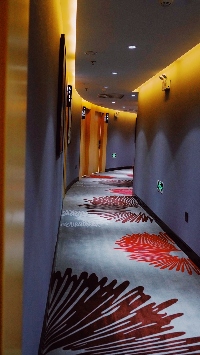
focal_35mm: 37
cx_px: 88
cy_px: 178
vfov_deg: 54.0
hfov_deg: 32.0
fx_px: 349
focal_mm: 35
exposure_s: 1/320
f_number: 4
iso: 3200
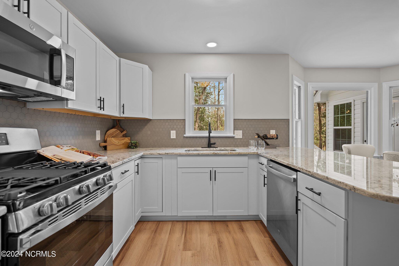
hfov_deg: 96.7
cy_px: 133
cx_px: 200
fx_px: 177
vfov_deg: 73.7
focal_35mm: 16
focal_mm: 16
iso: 250
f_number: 4
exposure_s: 1/10
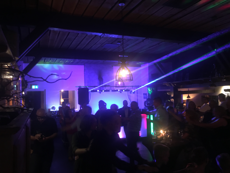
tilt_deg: +3.2
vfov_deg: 48.2
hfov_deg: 61.7
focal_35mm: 29
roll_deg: +3.0
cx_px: 115
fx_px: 193
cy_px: 86
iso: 400
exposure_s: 1/17
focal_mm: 4.15
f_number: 2.2
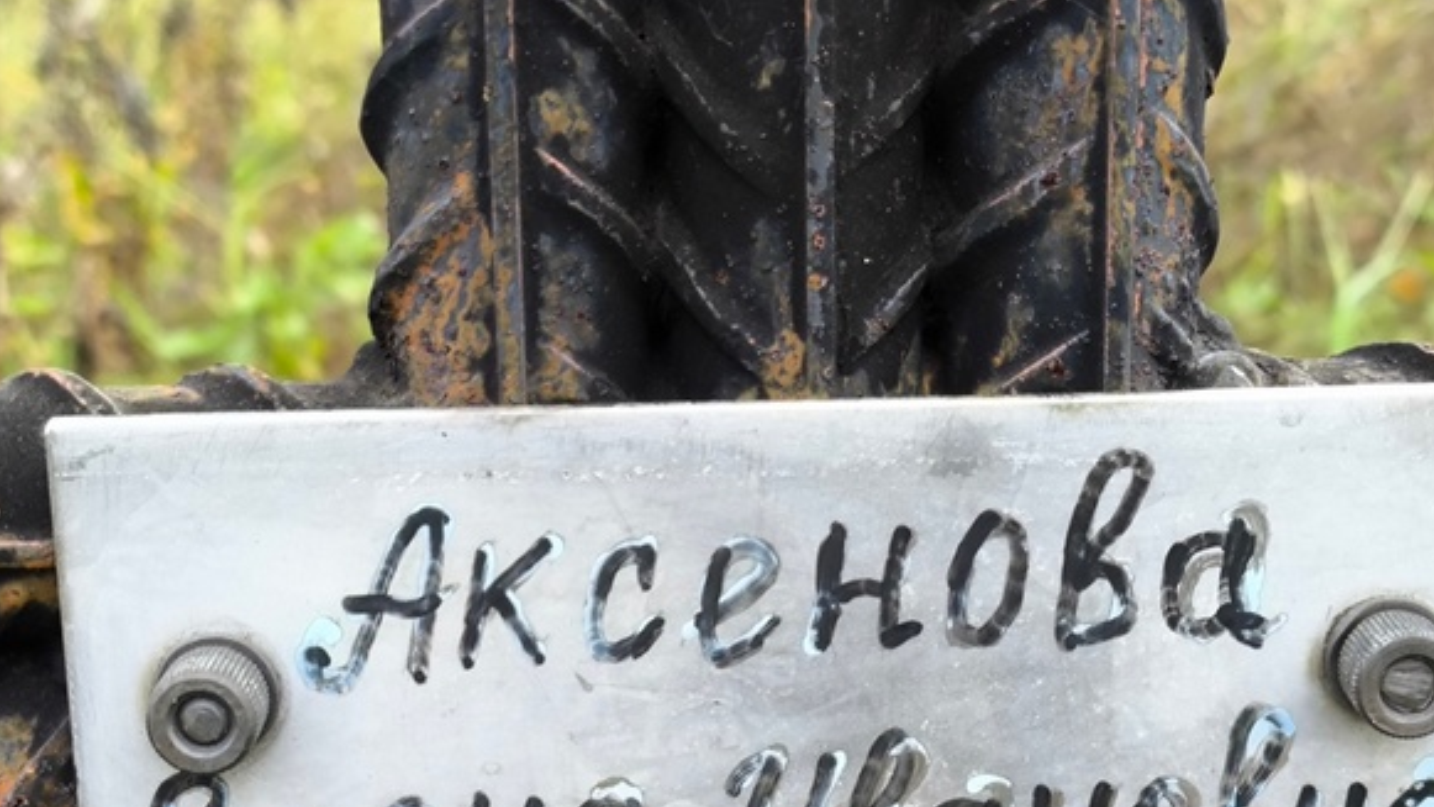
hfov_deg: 28.2
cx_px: 739
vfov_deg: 15.9
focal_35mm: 75
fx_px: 2852
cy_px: 716
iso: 80
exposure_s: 1/120
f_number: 1.7
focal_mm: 4.71
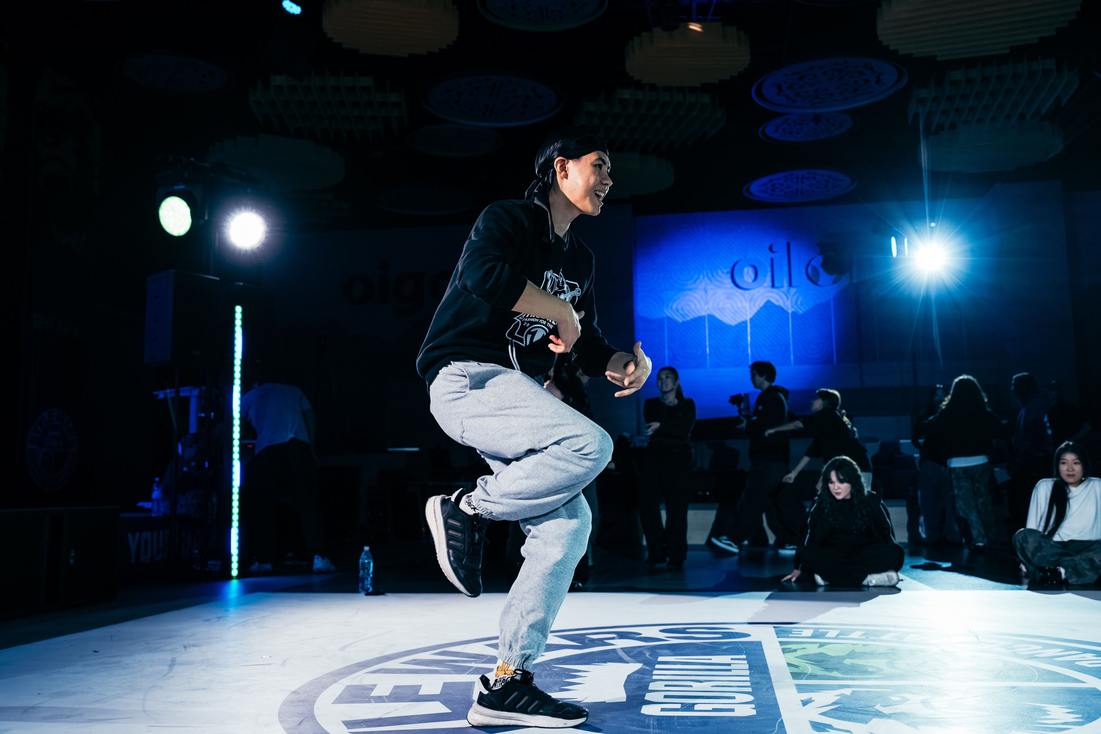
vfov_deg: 36.8
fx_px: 1102
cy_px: 346
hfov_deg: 53.1
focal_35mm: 36
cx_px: 551
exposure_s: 1/800
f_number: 2.8
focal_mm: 33
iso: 3200
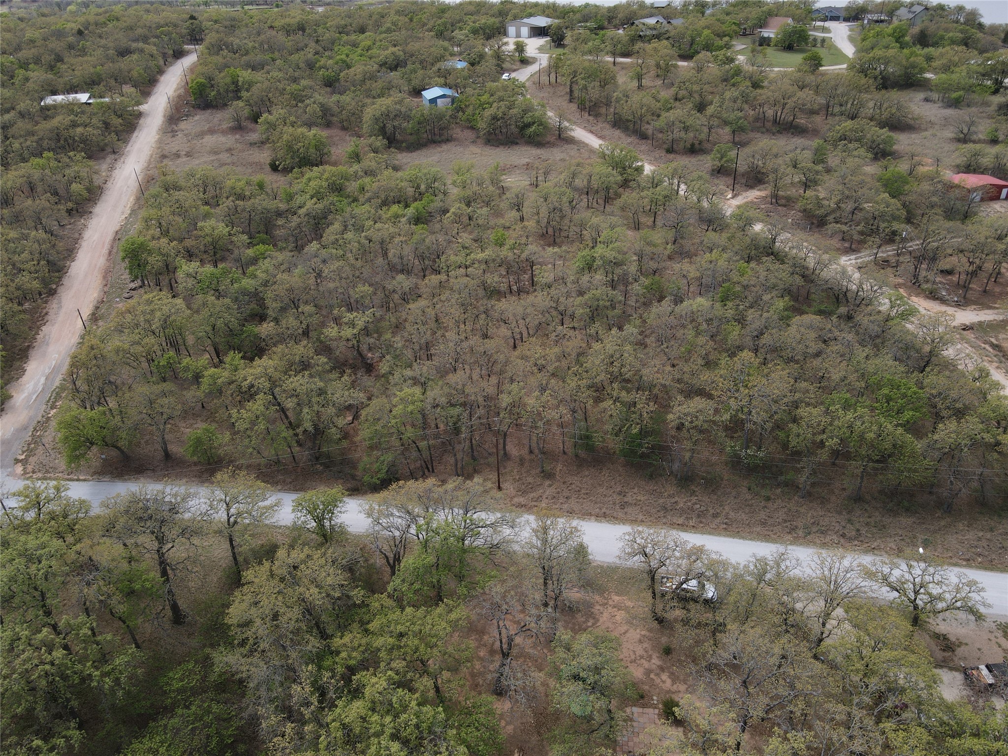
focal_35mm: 24
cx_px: 504
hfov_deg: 71.6
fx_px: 699
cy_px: 378
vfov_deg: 56.8
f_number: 2.8
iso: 110
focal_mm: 4.5
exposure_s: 1/640
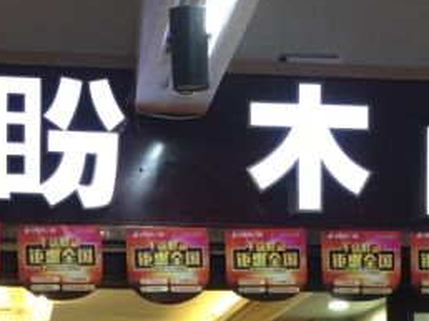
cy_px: 441
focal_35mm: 105
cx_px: 170
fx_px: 1300
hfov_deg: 18.7
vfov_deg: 13.5
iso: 80
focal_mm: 4.15
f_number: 2.2
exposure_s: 1/33
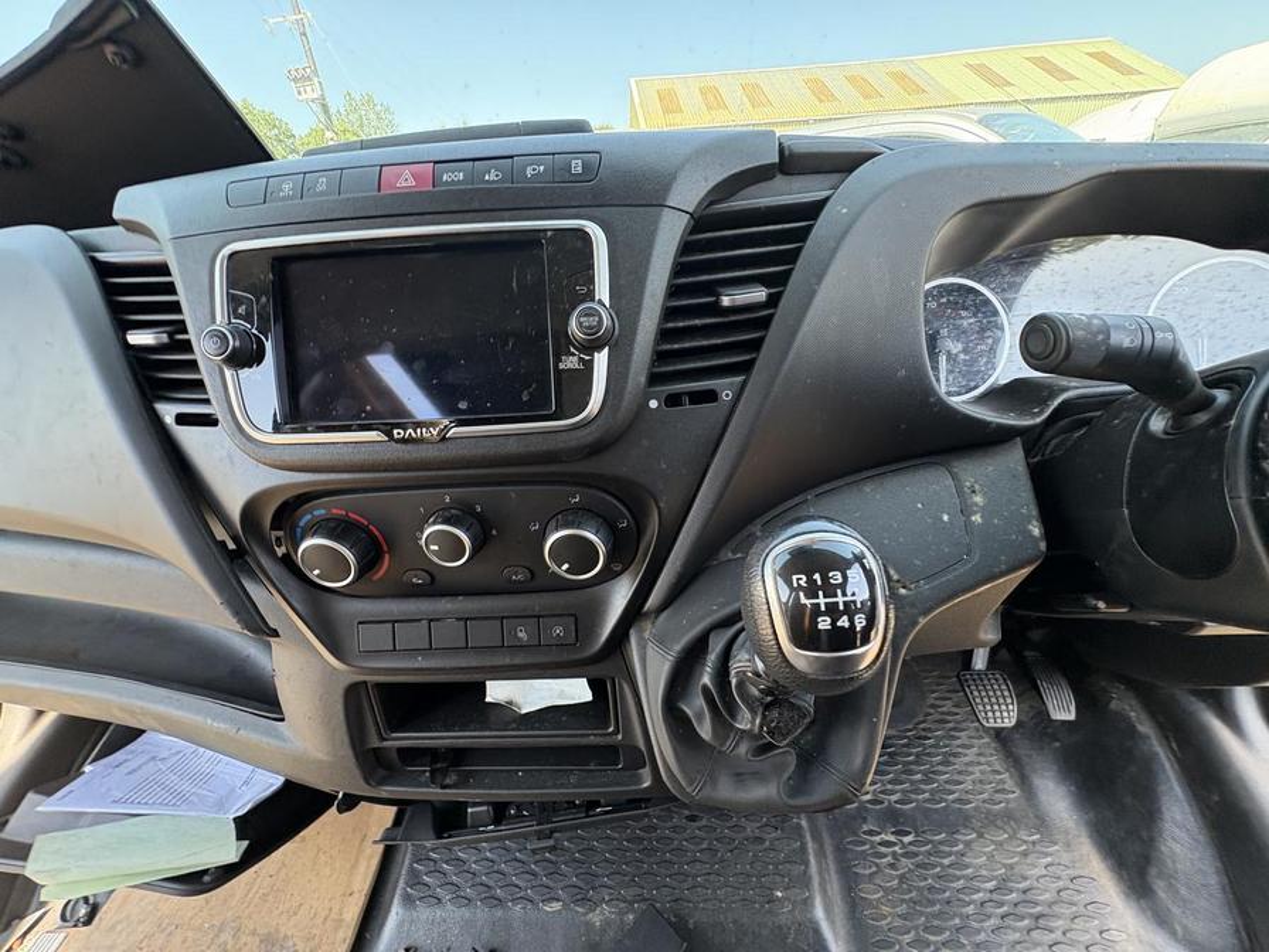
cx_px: 634
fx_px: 513
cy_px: 476
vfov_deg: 85.7
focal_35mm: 14
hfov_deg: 102.1
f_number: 2.2
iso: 160
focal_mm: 2.22
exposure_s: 1/99
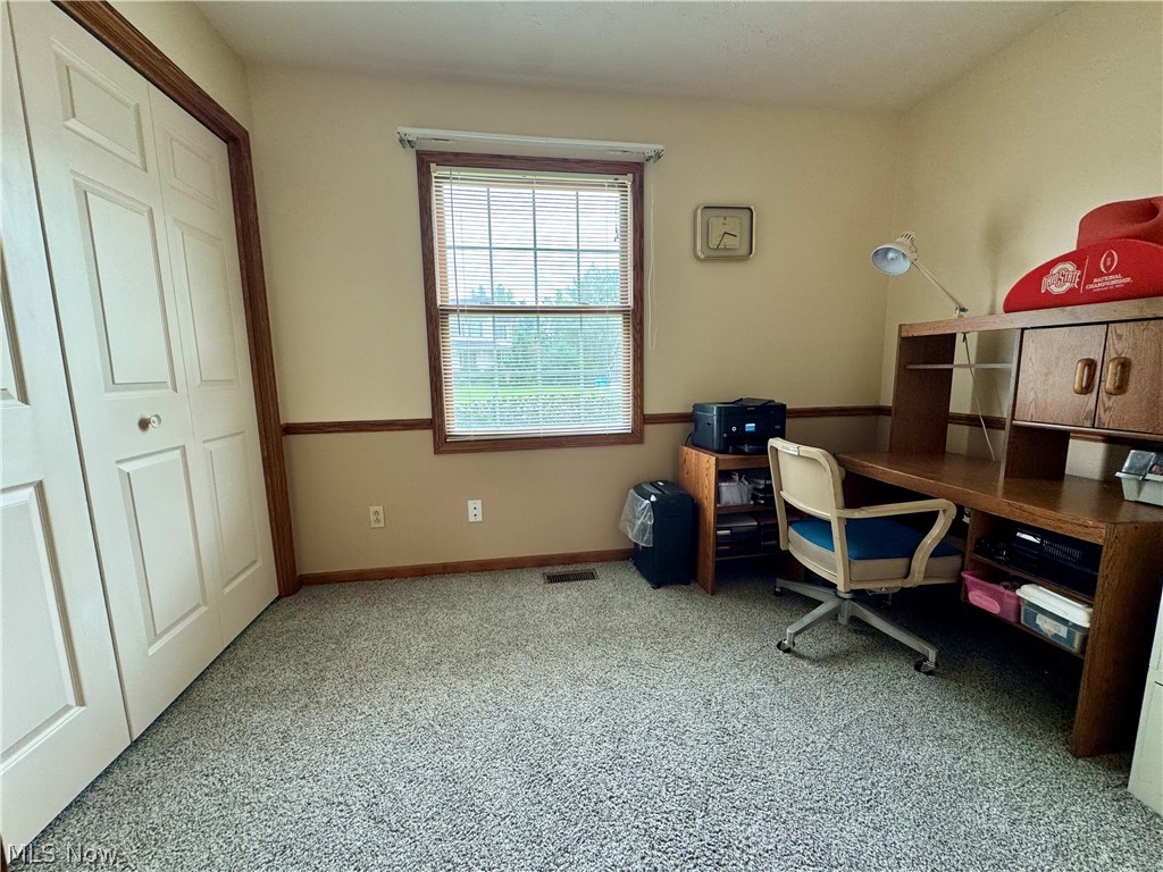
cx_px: 582
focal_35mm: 14
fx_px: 470
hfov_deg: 102.1
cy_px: 436
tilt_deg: -7.9
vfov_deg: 85.7
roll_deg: +0.2
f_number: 2.2
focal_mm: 2.22
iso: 160
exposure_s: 1/99
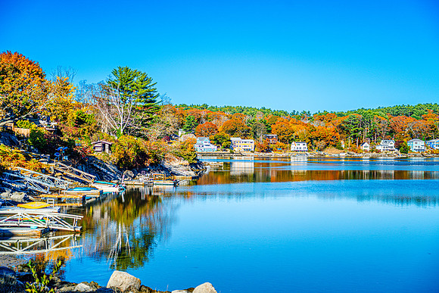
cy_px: 146
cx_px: 220
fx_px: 768
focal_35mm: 63
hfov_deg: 31.9
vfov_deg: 21.6
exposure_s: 1/1000
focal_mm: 63
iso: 100
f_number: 4
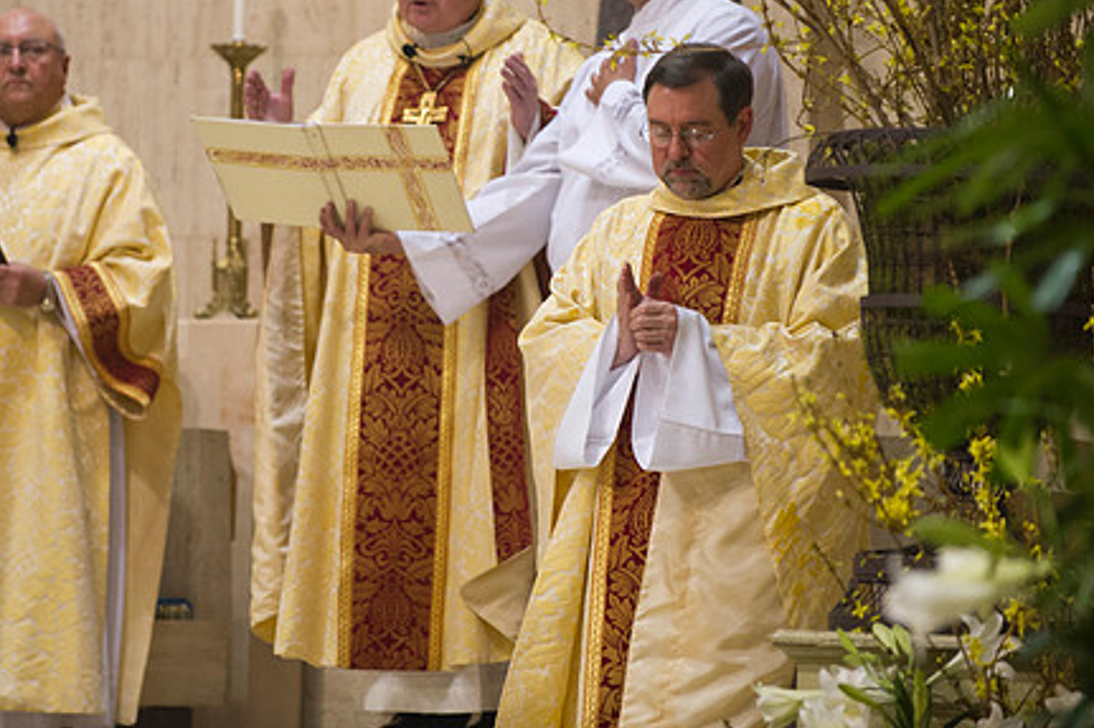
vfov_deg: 5.1
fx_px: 8171
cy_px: 249
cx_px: 432
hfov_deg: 7.7
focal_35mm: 269
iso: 1600
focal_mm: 200
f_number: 2.8
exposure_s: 1/60
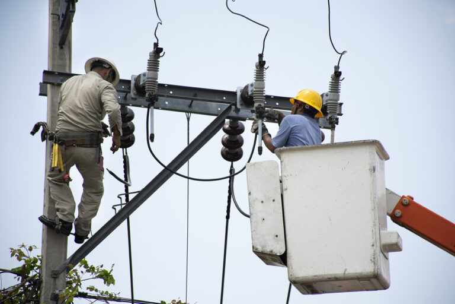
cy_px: 152
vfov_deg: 6.5
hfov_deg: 9.8
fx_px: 2654
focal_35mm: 210
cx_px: 228
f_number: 6.3
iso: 200
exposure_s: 1/1600
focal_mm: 140
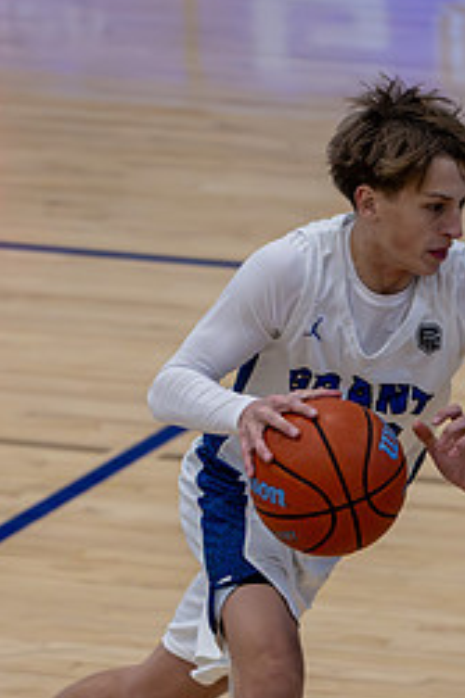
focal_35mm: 610
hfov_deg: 2.3
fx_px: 11834
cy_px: 517
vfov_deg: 3.4
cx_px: 76
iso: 2000
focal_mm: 185
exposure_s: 1/1000
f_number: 2.8
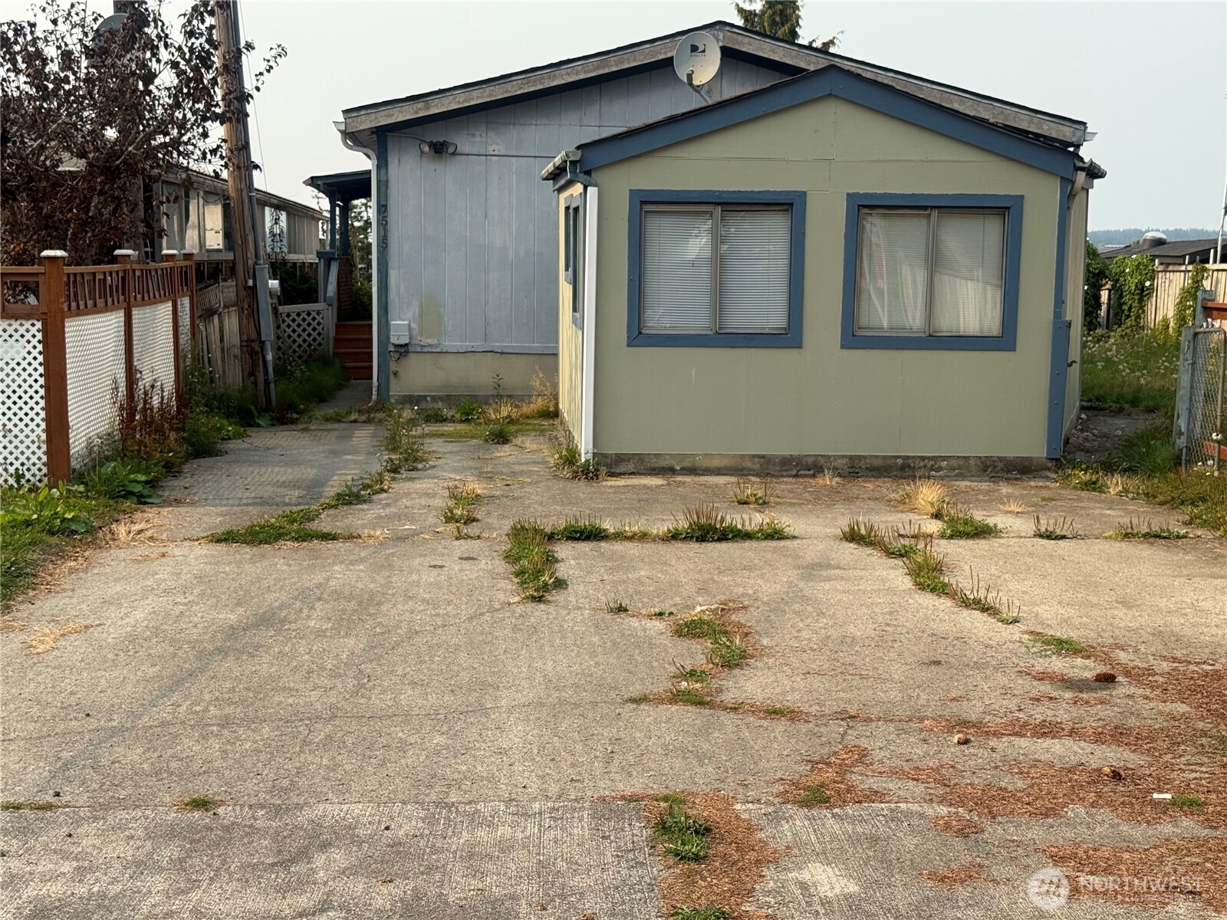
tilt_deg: -6.1
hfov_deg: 39.7
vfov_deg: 30.3
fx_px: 1701
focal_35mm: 48
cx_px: 614
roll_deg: -0.3
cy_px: 460
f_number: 1.78
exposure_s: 1/2865
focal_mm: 6.76
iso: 64
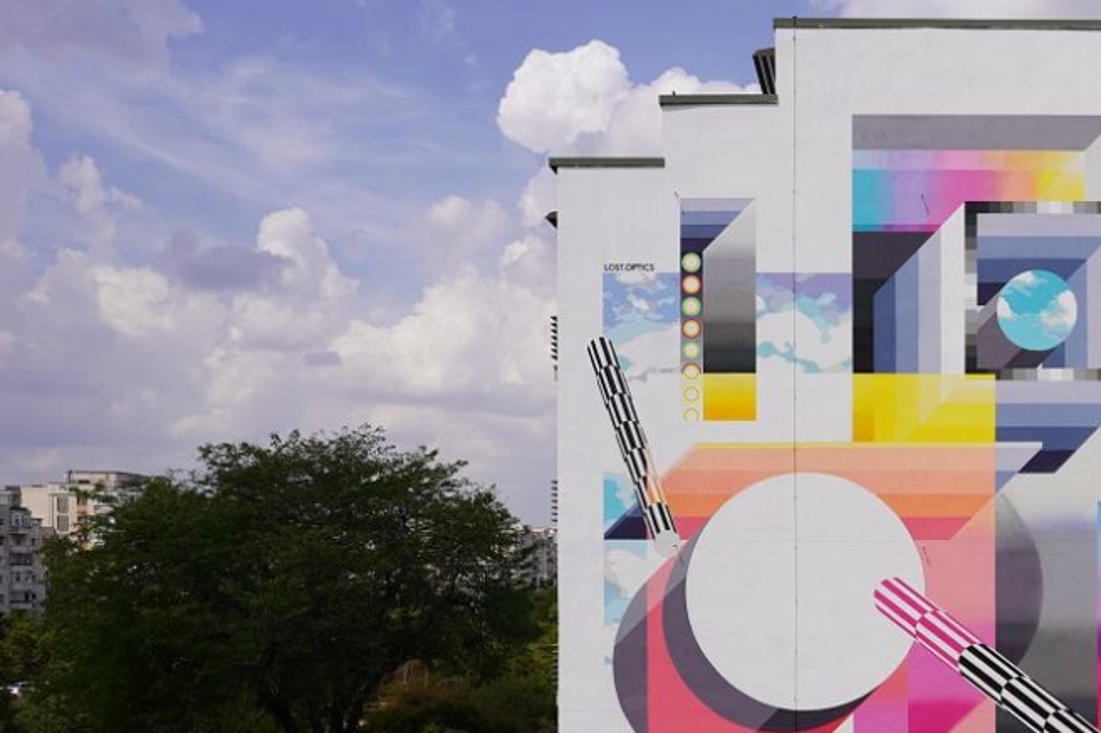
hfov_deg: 46.4
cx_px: 913
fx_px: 1192
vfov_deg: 33.2
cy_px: 593
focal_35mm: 39
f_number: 10
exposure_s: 1/250
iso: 100
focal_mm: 20
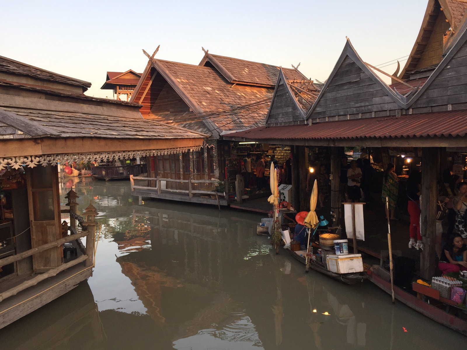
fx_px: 391
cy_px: 175
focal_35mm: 29
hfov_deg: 61.7
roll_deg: +0.6
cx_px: 234
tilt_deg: -5.2
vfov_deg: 48.2
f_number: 2.2
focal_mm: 4.15
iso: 32
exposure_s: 1/177
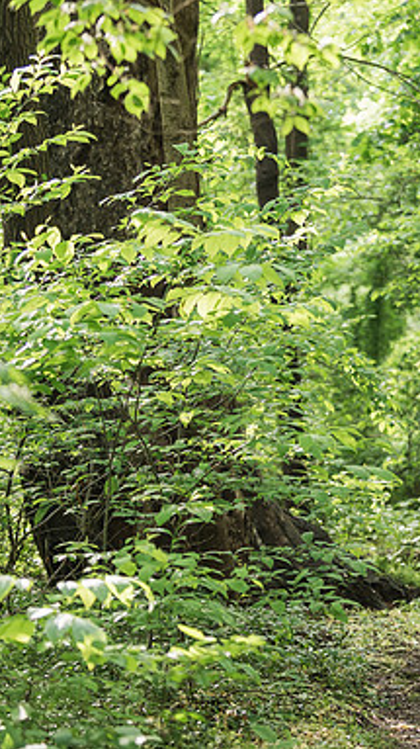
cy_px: 363
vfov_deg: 18.5
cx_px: 467
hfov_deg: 10.3
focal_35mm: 116
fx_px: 2300
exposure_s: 1/320
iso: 640
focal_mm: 70
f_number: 2.8
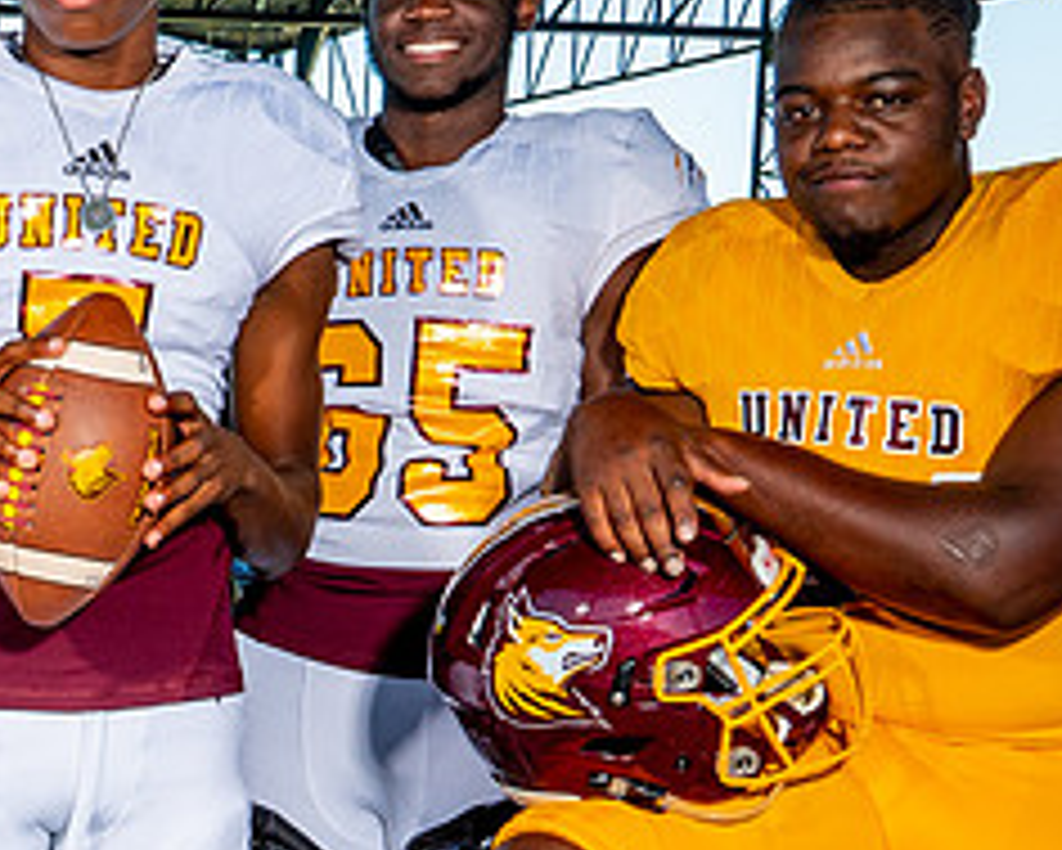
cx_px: -225
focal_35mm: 78
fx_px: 2453
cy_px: 837
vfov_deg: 19.2
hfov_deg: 22.4
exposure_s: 1/125
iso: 125
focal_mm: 24
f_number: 11
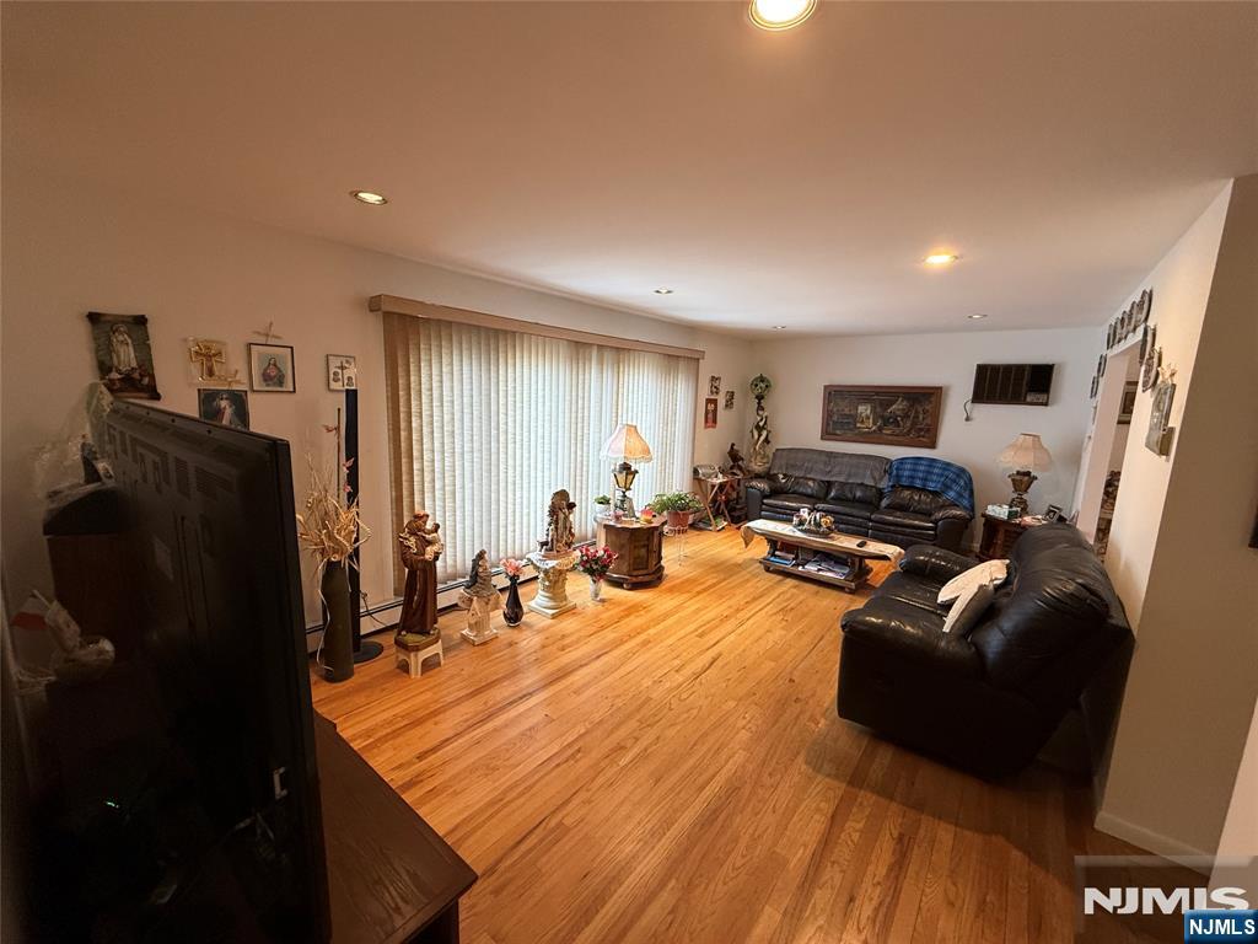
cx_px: 629
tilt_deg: -8.3
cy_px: 472
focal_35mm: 14
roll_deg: -1.9
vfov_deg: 85.7
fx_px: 509
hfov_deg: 102.1
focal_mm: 2.22
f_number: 2.2
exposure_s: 1/120
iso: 200
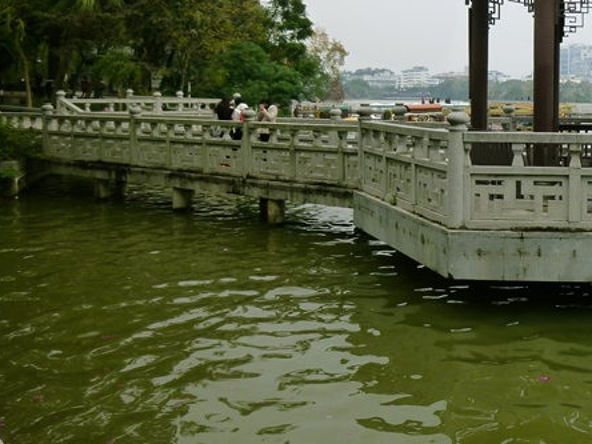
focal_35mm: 45
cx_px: 529
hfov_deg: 39.2
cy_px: 119
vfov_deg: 31.7
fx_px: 770
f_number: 3.3
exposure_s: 1/400
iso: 125
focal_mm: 4.5
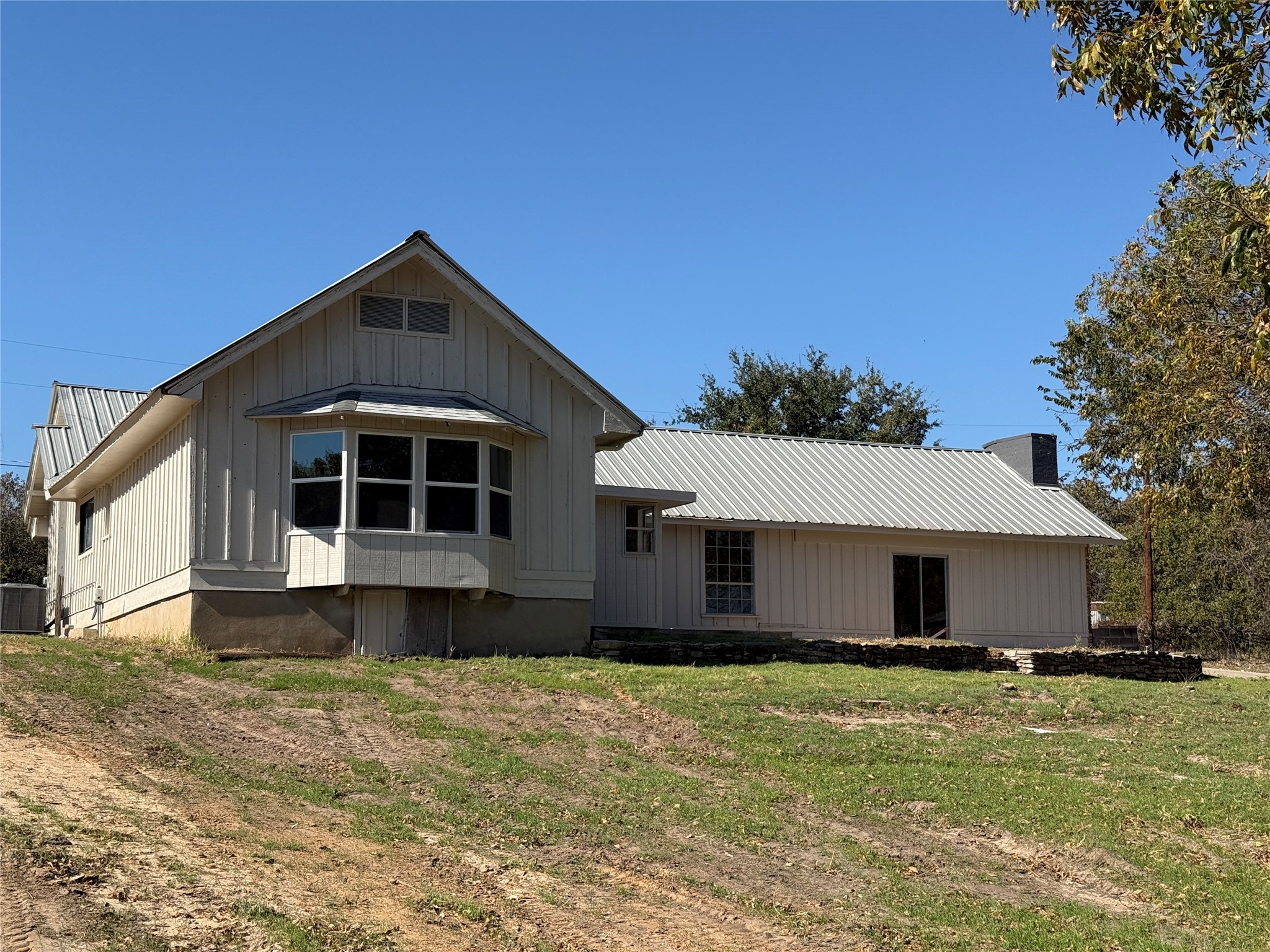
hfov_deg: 39.7
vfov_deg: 30.3
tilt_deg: +9.6
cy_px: 476
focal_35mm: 48
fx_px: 1761
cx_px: 635
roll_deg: -0.3
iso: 64
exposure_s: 1/4587
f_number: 1.78
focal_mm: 6.76
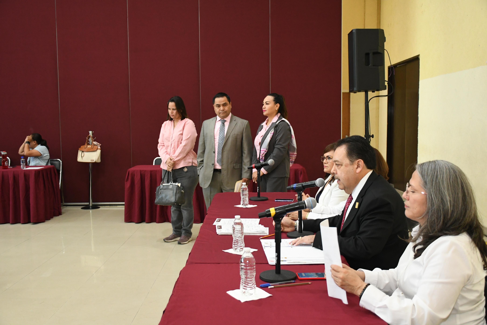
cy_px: 162
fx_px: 528
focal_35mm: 39
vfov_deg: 34.2
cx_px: 244
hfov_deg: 49.6
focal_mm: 26
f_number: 3.8
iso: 2500
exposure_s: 1/100
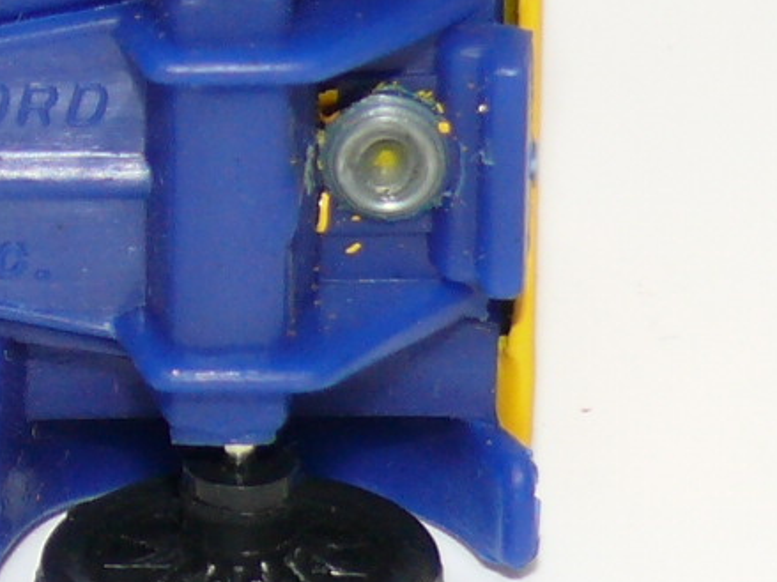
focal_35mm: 346
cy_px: 11
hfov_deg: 5.7
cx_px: -375
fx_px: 7764
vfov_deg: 4.3
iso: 100
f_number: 4
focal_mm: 12.9
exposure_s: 1/30
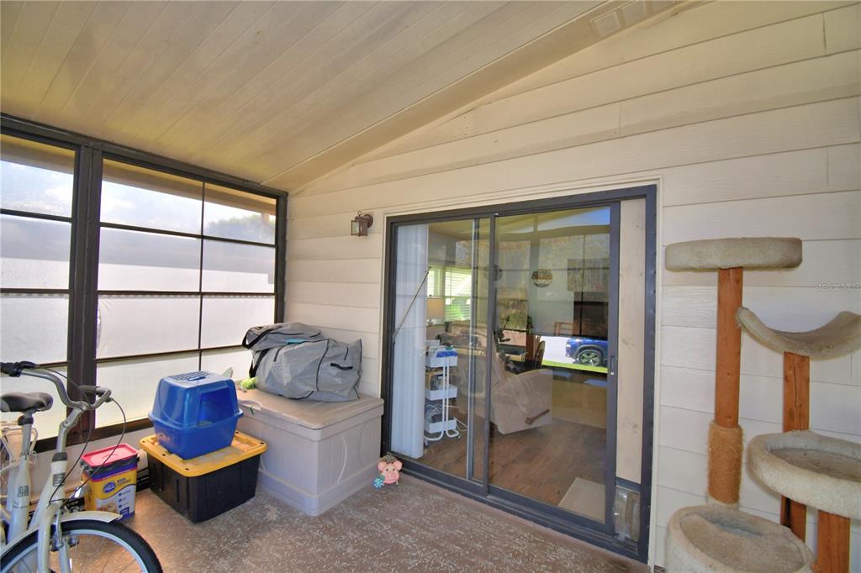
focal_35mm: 15
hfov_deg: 100.4
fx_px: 359
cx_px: 430
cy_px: 286
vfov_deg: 77.3
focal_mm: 10
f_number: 4.5
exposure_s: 1/60
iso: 110
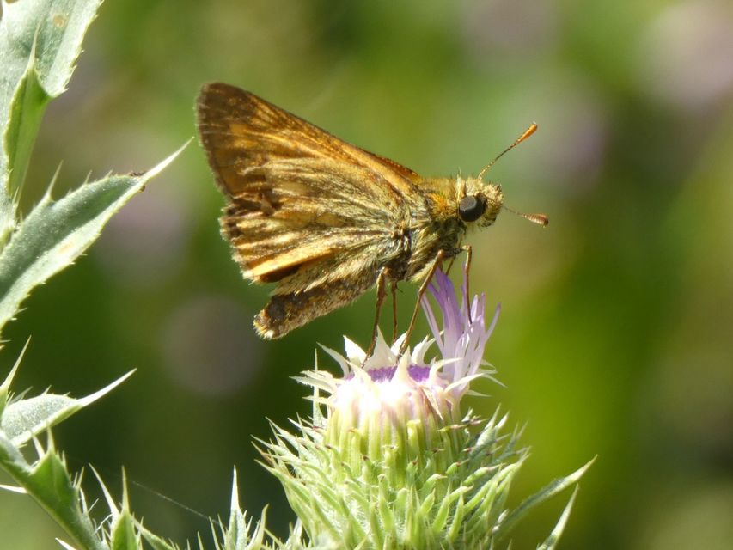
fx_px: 10907
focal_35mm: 515
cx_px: 366
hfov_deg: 3.8
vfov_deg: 2.9
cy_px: 275
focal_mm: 92.3
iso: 160
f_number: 5.6
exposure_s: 1/100
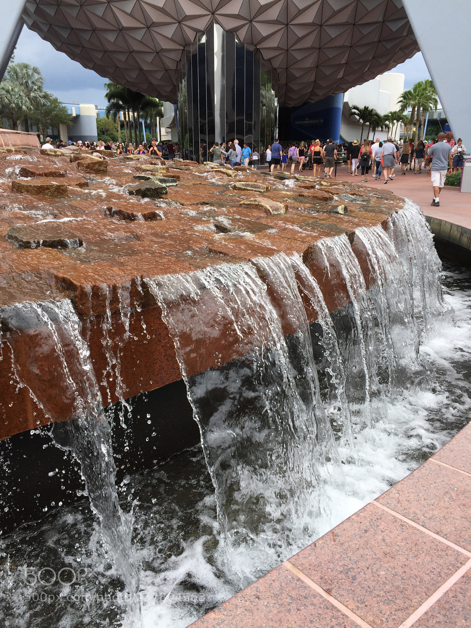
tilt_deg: -17.2
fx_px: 526
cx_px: 236
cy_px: 314
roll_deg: +2.1
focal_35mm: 29
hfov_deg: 48.2
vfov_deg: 61.7
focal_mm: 4.15
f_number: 2.2
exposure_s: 1/824
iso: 32
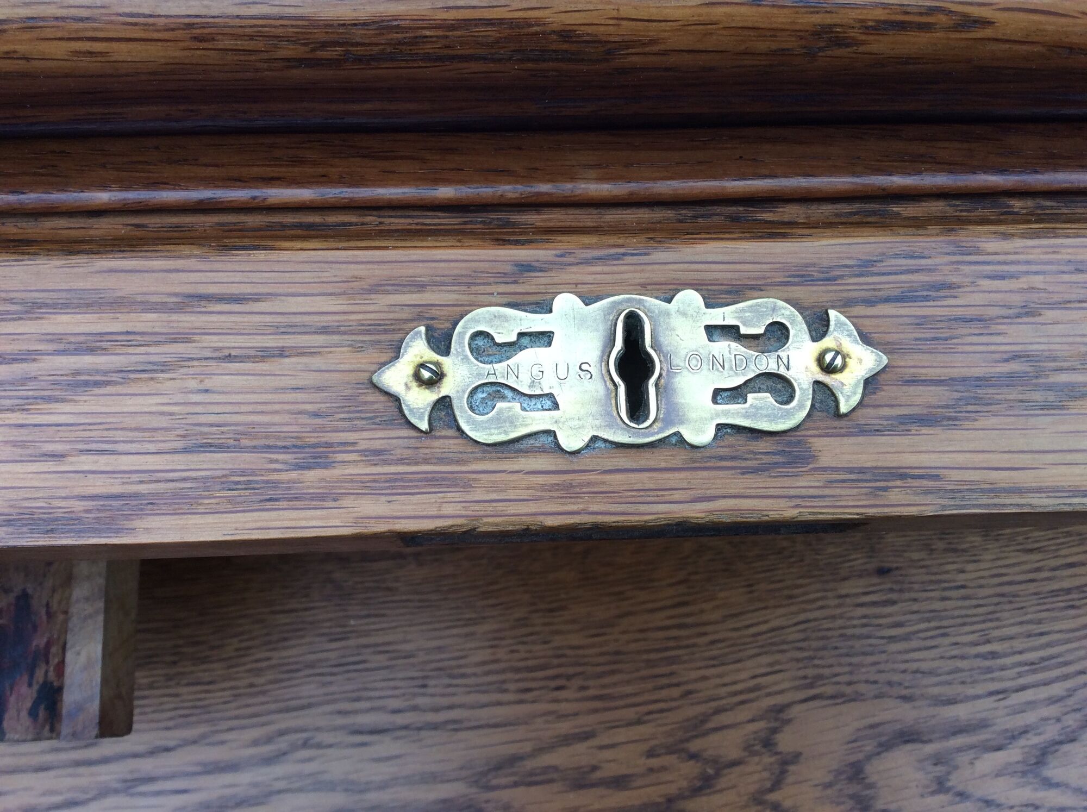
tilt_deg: -74.1
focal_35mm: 32
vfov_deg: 44.1
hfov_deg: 56.9
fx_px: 1003
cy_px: 406
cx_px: 544
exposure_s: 1/131
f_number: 2.4
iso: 32
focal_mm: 3.3
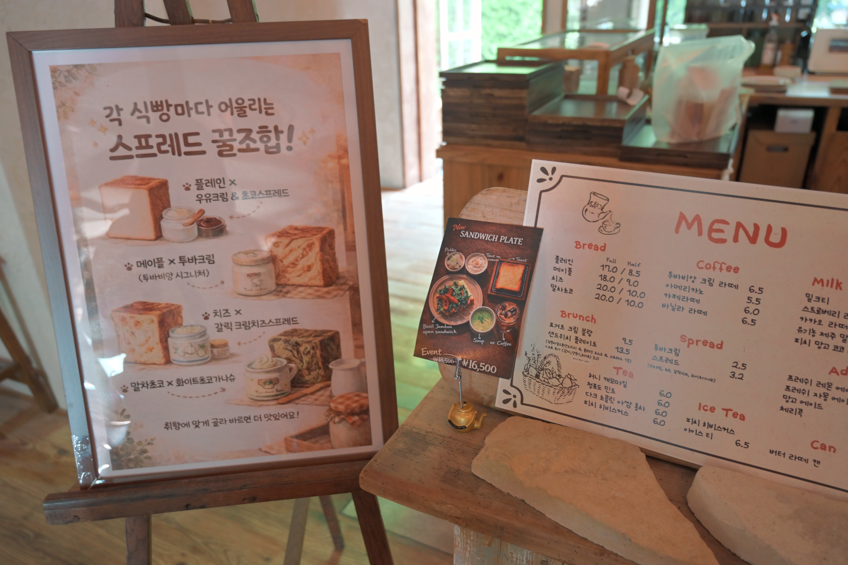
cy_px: 287
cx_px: 419
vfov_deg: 46.4
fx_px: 660
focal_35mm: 28
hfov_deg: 65.5
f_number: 4
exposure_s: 1/30
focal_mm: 27
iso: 1100
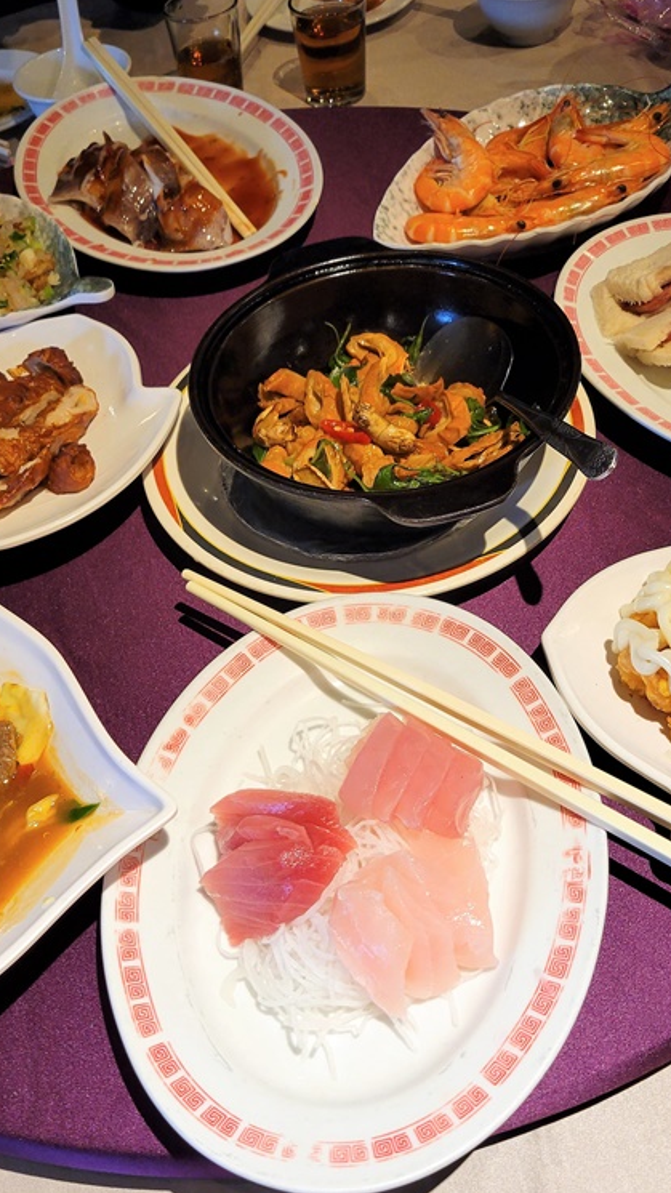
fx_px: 1202
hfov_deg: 31.2
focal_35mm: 38
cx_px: 291
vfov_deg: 52.8
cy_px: 597
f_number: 1.8
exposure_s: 1/120
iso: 200
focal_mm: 5.4
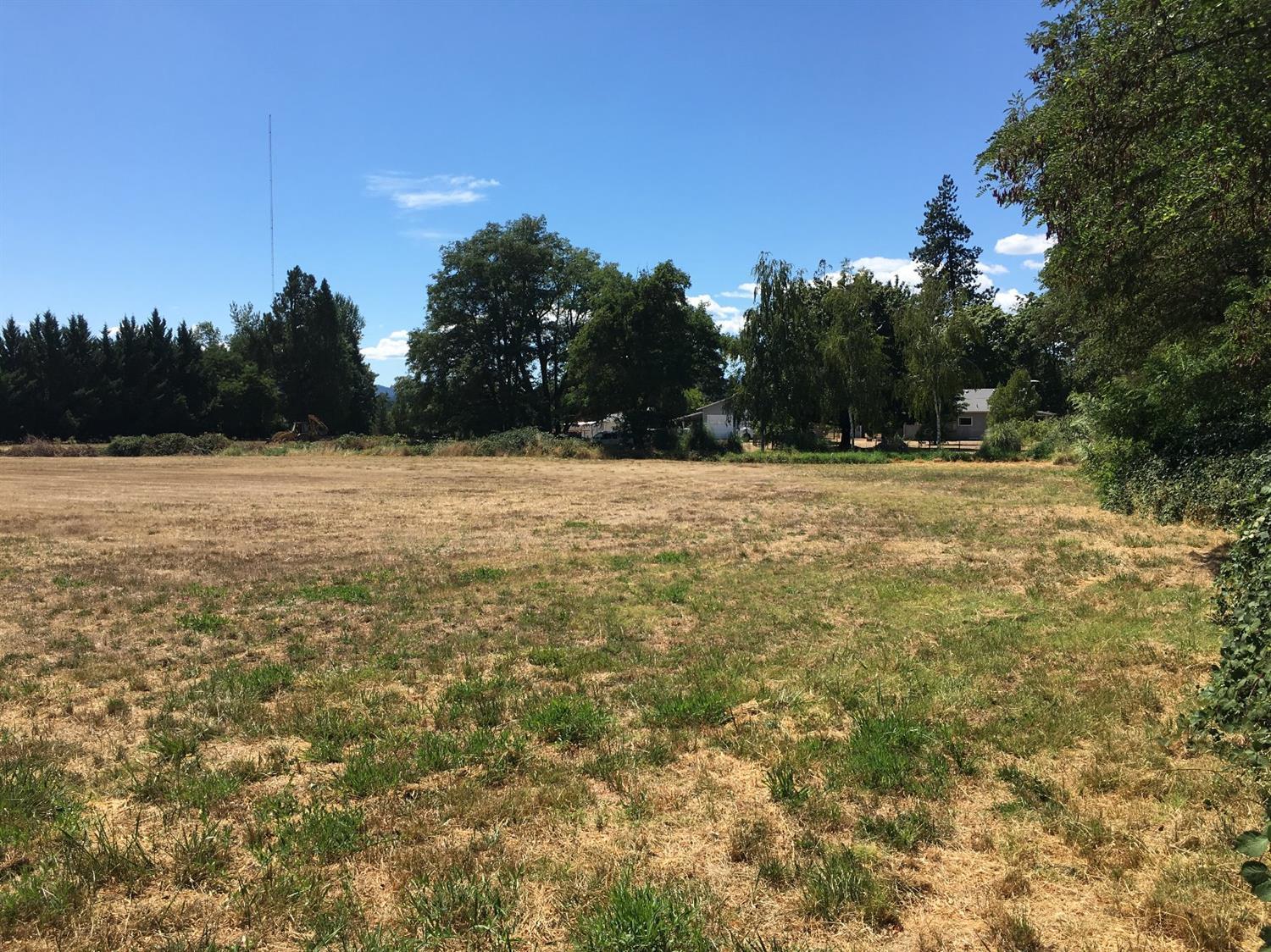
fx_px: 1064
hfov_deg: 61.7
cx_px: 636
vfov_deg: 48.2
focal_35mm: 29
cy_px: 476
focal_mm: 4.15
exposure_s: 1/1672
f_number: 2.2
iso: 25
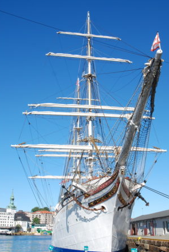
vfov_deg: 51.8
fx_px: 260
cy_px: 134
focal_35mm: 37
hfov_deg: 36.1
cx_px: 90
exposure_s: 1/250
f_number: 8
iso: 100
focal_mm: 22
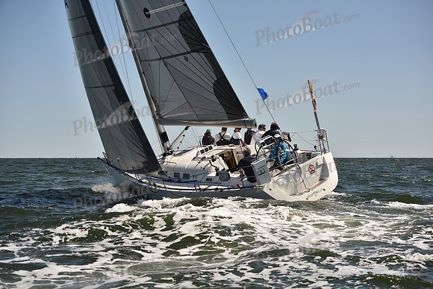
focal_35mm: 70
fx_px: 842
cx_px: 216
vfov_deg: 19.5
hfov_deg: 28.8
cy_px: 144
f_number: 4.5
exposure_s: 1/1250
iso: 250
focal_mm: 70
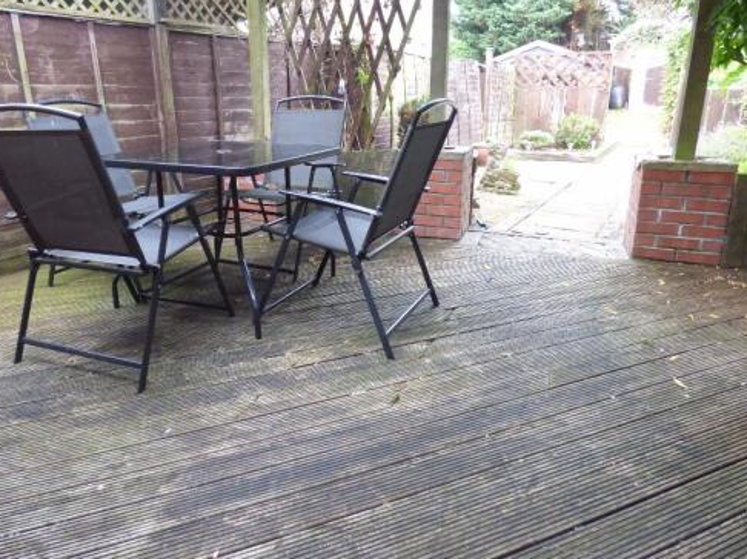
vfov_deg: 56.5
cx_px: 339
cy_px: 231
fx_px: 518
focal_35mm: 24
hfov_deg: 71.5
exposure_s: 1/60
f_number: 2.8
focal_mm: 3.58
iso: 400
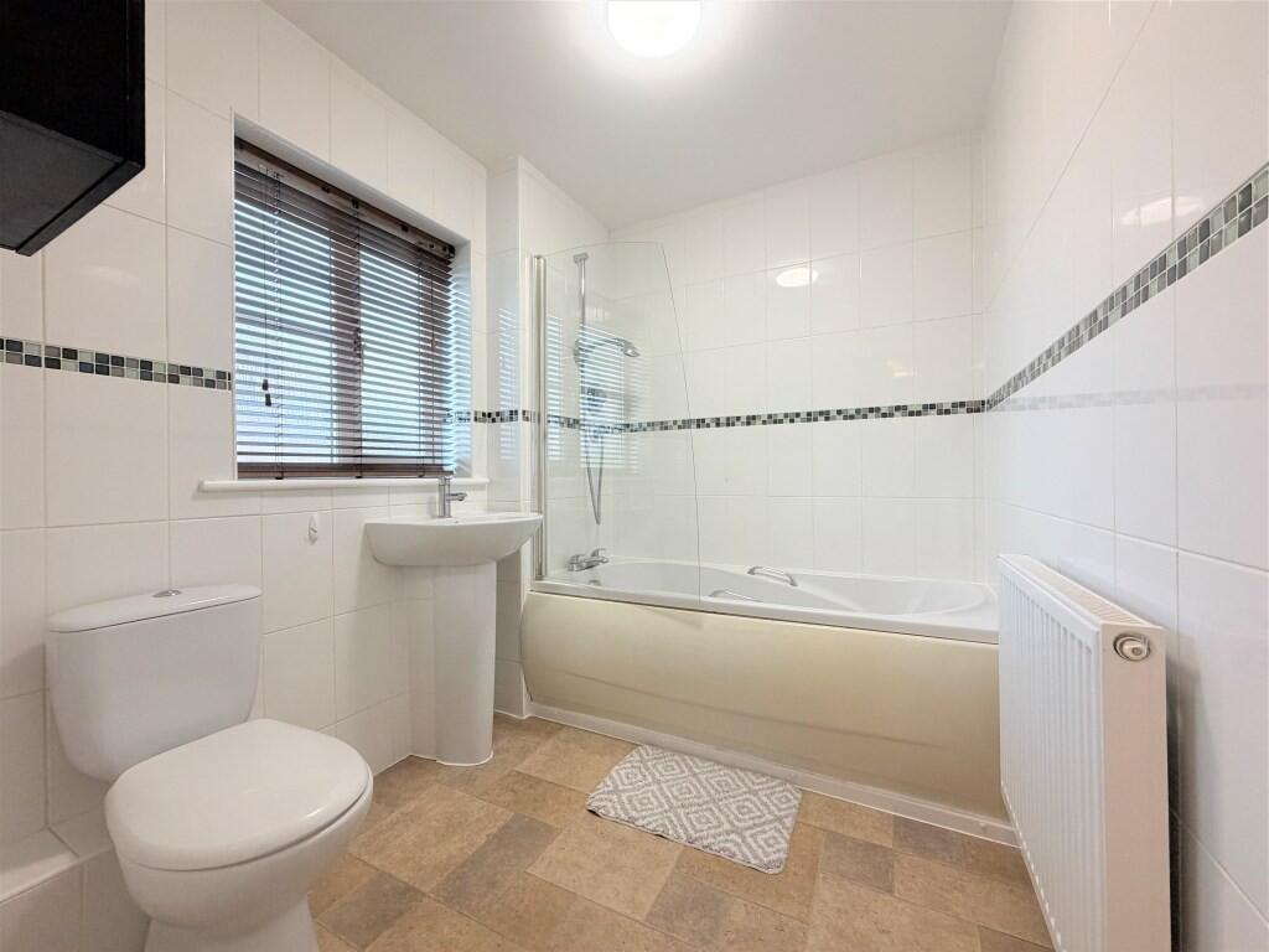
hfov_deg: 102.1
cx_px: 634
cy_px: 476
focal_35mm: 14
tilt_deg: +0.3
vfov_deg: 85.7
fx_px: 513
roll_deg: +0.5
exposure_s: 1/100
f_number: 2.2
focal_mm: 2.22
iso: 250
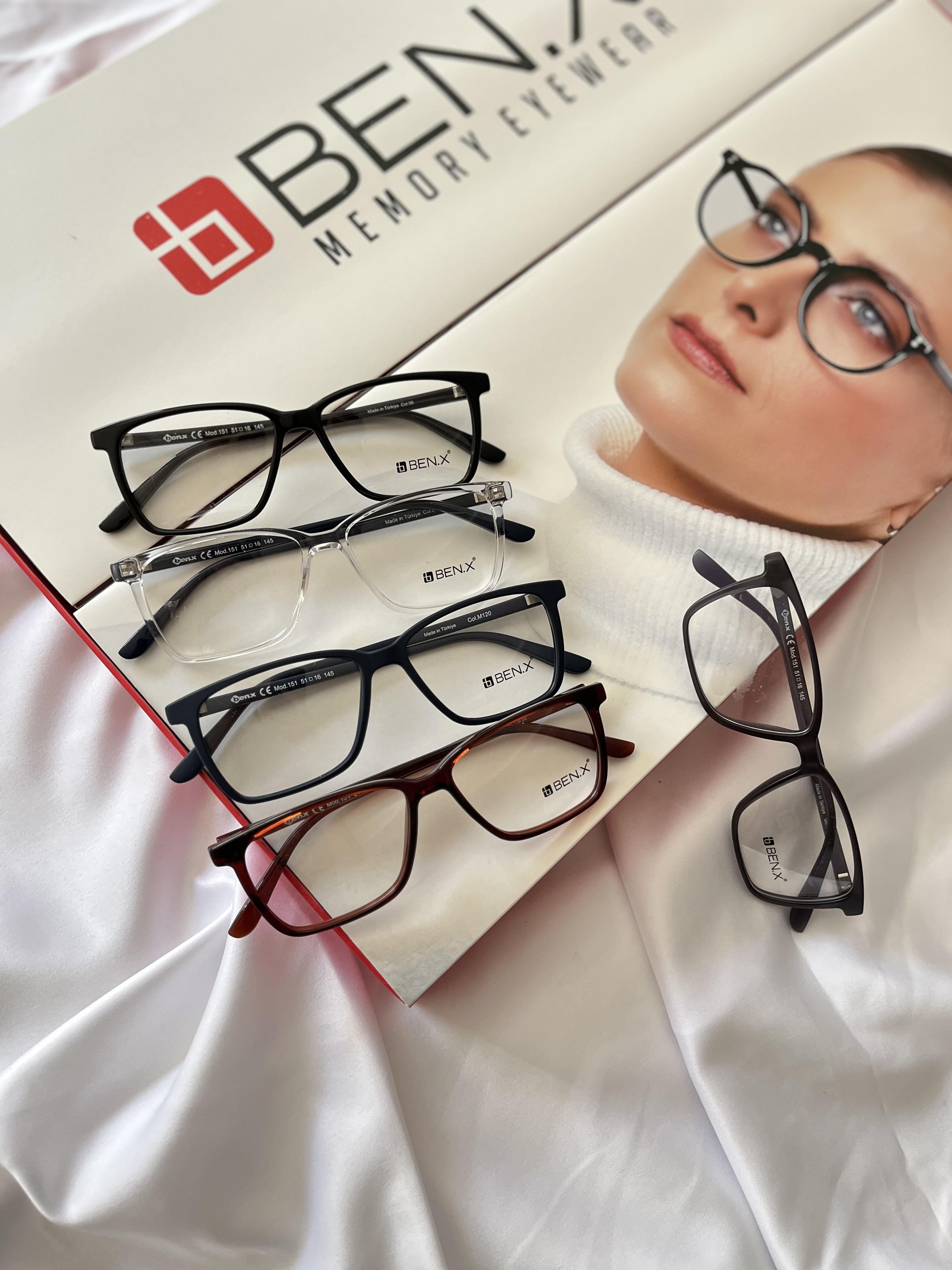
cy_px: 635
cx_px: 476
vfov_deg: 67.3
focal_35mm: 26
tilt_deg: -73.6
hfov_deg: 53.1
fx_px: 953
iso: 125
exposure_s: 1/112
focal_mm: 5.1
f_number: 1.6
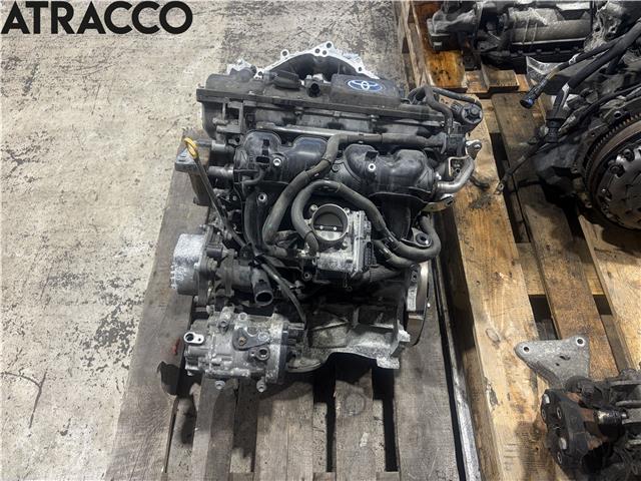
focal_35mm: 26
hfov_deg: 67.3
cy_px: 240
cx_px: 320
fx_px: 481
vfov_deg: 53.1
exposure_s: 1/50
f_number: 1.6
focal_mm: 5.96
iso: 80
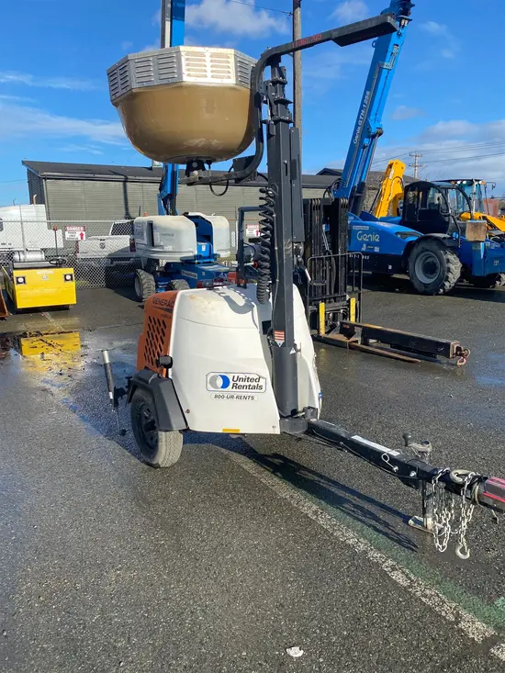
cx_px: 252
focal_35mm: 26
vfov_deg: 67.3
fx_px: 506
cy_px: 336
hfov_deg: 53.1
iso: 32
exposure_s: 1/2890
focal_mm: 4.25
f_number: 1.8
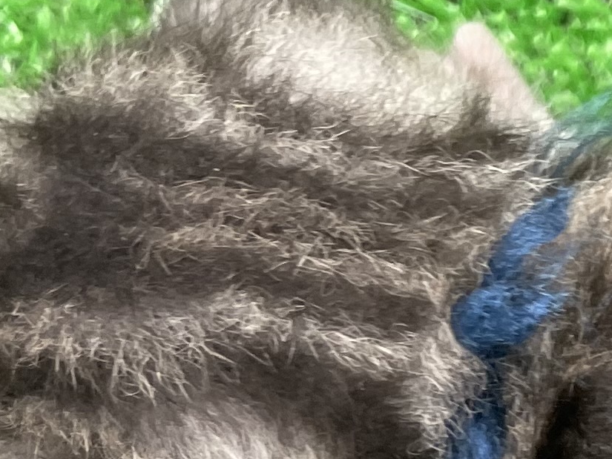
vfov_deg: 11.5
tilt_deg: -67.5
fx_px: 2246
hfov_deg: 13.8
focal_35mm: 127
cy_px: 543
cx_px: 1115
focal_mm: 4.2
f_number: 1.6
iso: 100
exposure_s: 1/100
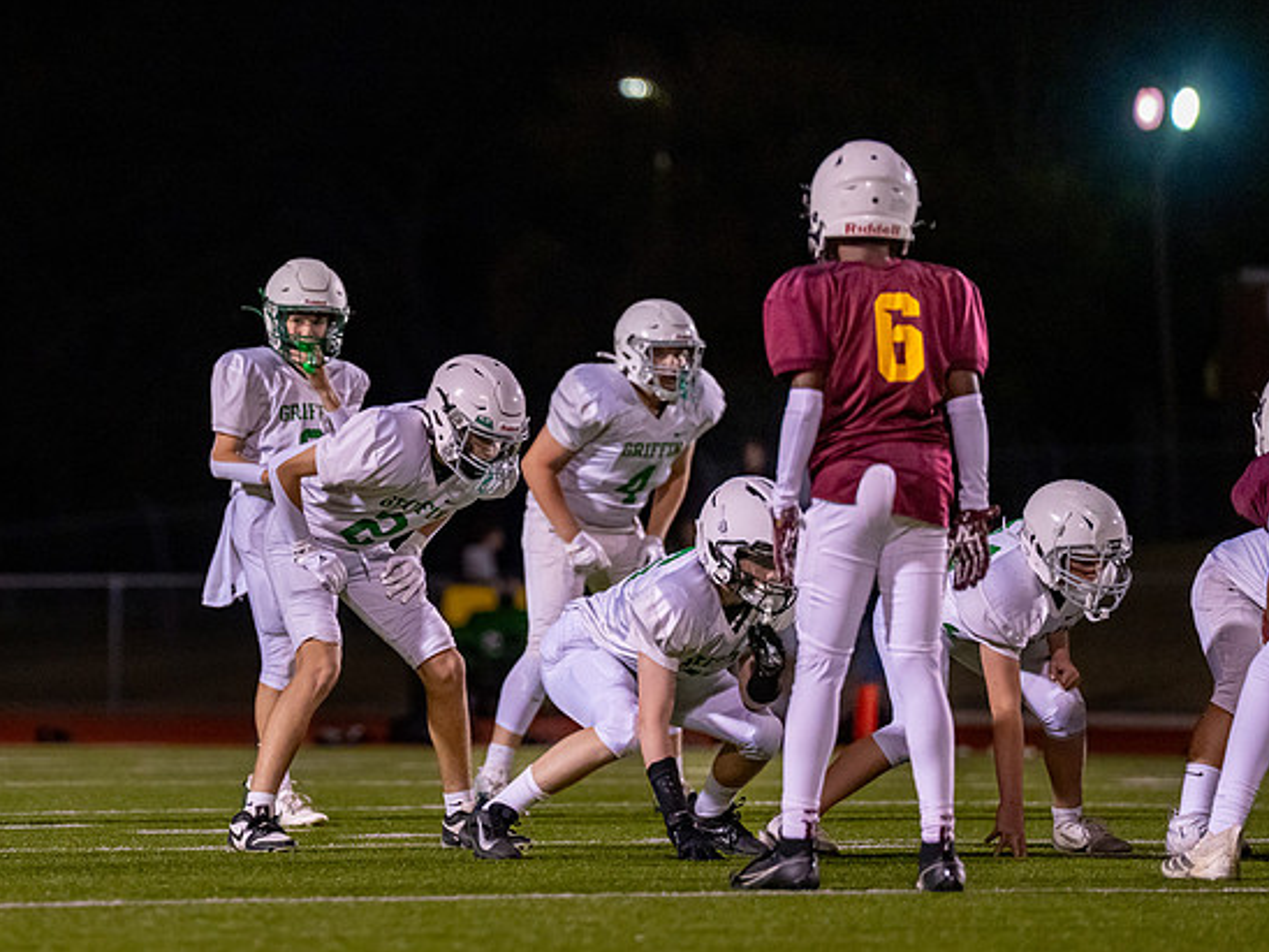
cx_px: 332
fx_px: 11621
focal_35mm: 317
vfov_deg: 4.7
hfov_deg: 6.2
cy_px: 377
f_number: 2.8
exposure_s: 1/1000
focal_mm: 200
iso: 3200
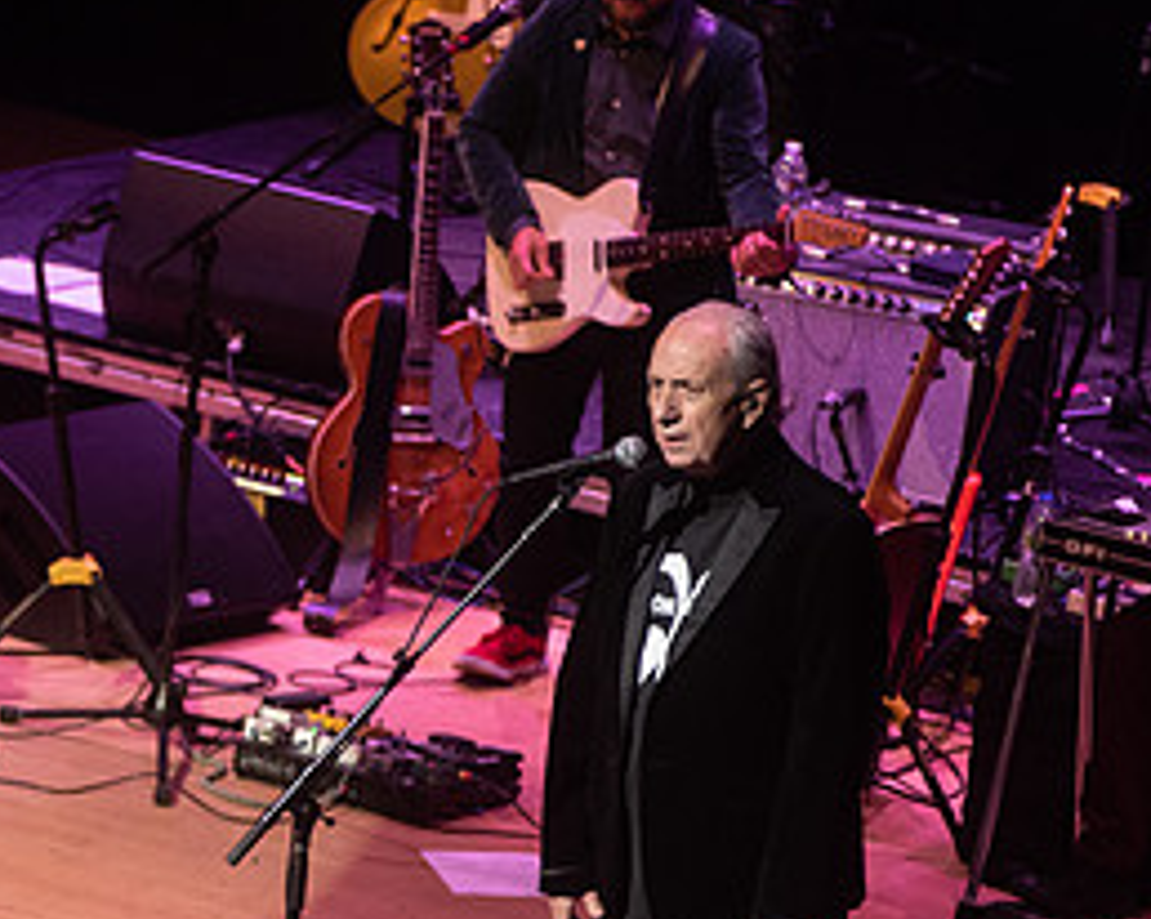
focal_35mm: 391
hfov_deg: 4.9
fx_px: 13309
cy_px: 600
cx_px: 22
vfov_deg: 4.0
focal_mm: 185
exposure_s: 1/320
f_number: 3.5
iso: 2000
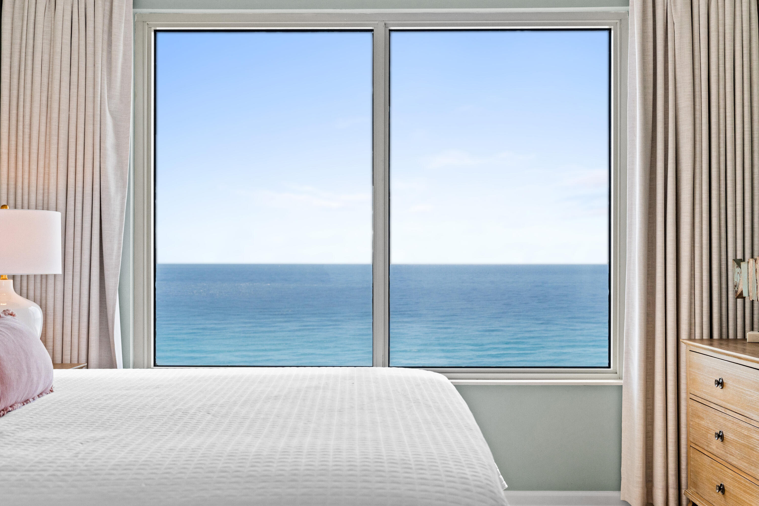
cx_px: 380
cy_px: 253
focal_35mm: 45
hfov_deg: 44.0
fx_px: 939
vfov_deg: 30.2
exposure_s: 1/500
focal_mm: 29.7
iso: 400
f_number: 4
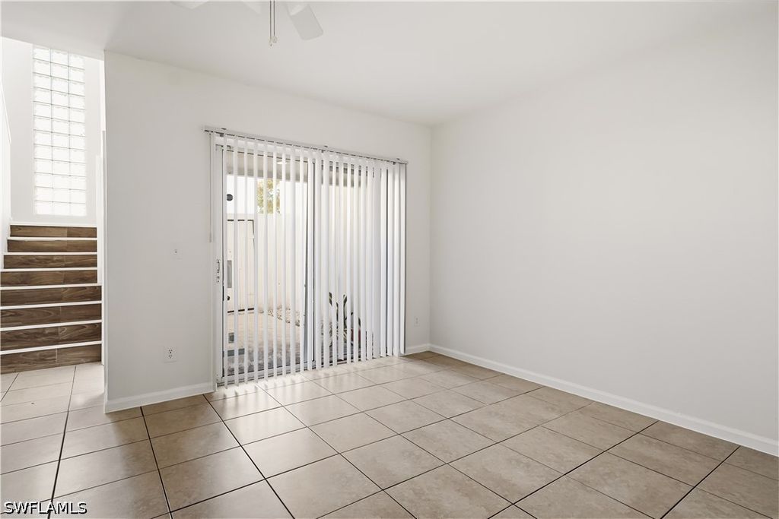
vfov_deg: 67.4
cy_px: 260
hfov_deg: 90.0
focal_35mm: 18
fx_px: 390
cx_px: 390
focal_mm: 18
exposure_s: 1/250
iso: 1600
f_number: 4.5
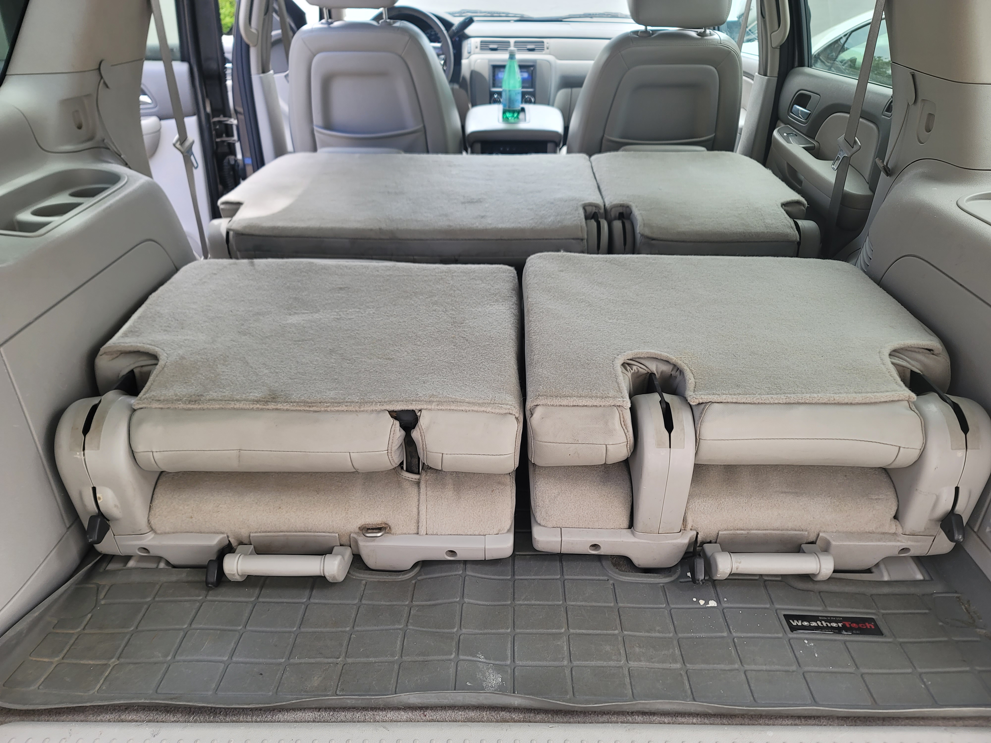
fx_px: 716
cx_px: 496
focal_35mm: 25
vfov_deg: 54.9
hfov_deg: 69.4
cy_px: 372
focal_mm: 7
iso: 64
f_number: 1.8
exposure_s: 1/120
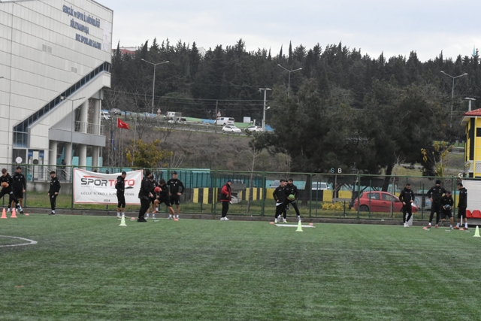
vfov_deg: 11.2
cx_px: 240
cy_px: 160
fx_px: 1644
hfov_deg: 16.6
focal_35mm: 123
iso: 6400
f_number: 10
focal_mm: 82
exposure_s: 1/1600
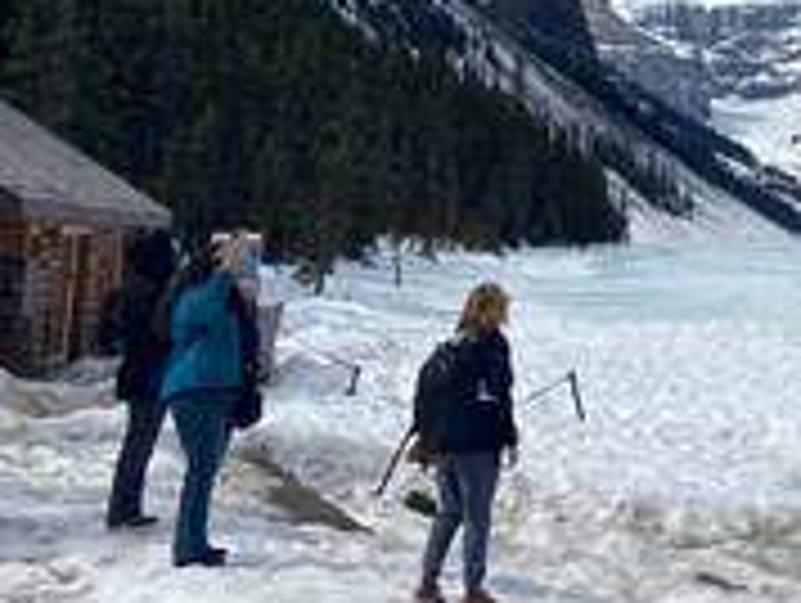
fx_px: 1622
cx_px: 819
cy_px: 0
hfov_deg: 26.2
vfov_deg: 20.4
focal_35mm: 70
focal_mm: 4.25
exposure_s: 1/7194
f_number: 1.8
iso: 32
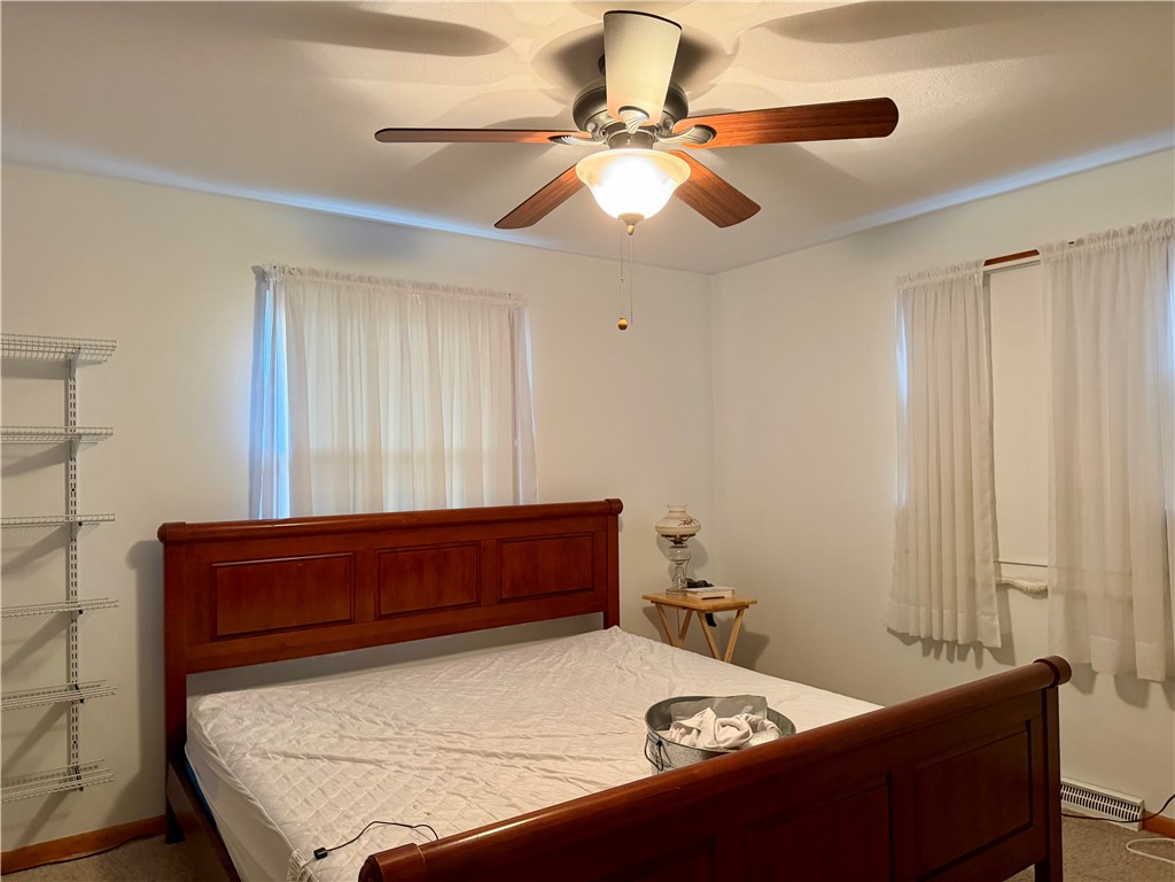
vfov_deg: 56.8
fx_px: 815
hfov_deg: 71.6
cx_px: 588
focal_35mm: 24
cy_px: 441
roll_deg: +0.9
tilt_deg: +0.6
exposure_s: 1/60
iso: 500
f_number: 1.78
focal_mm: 6.76
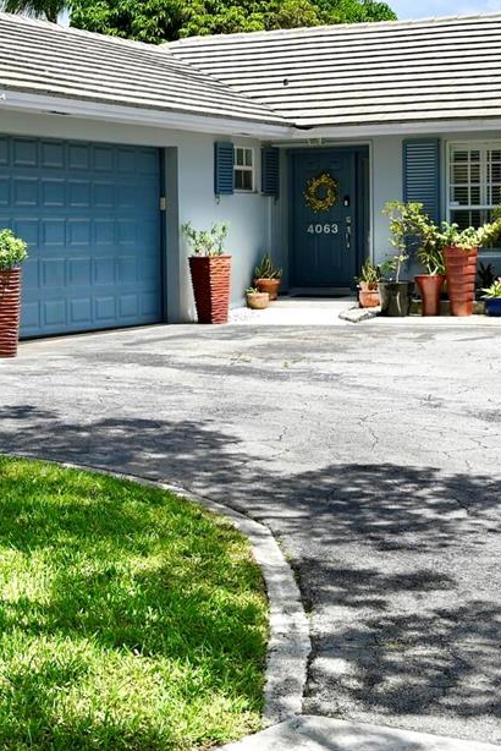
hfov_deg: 18.8
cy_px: 279
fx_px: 1494
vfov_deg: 28.1
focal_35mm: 72
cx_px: 66
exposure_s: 1/400
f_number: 7.1
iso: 100
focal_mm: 21.5
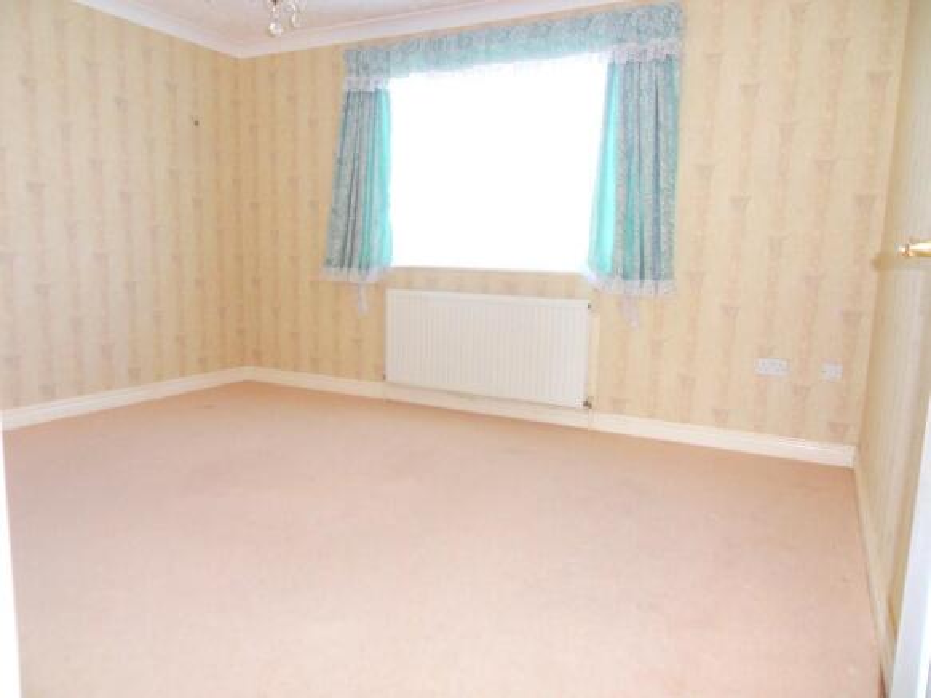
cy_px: 349
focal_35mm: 24
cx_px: 466
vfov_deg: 56.8
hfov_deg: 71.6
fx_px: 645
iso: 120
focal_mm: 4.2
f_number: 3.3
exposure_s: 1/30
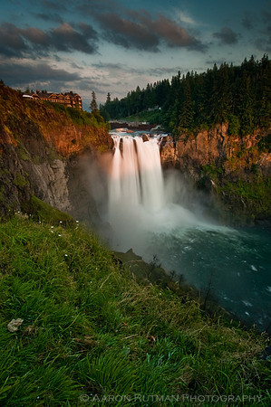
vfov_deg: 85.5
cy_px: 204
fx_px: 221
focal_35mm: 20
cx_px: 136
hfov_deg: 63.1
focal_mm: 13
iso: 200
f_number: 22
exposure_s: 2
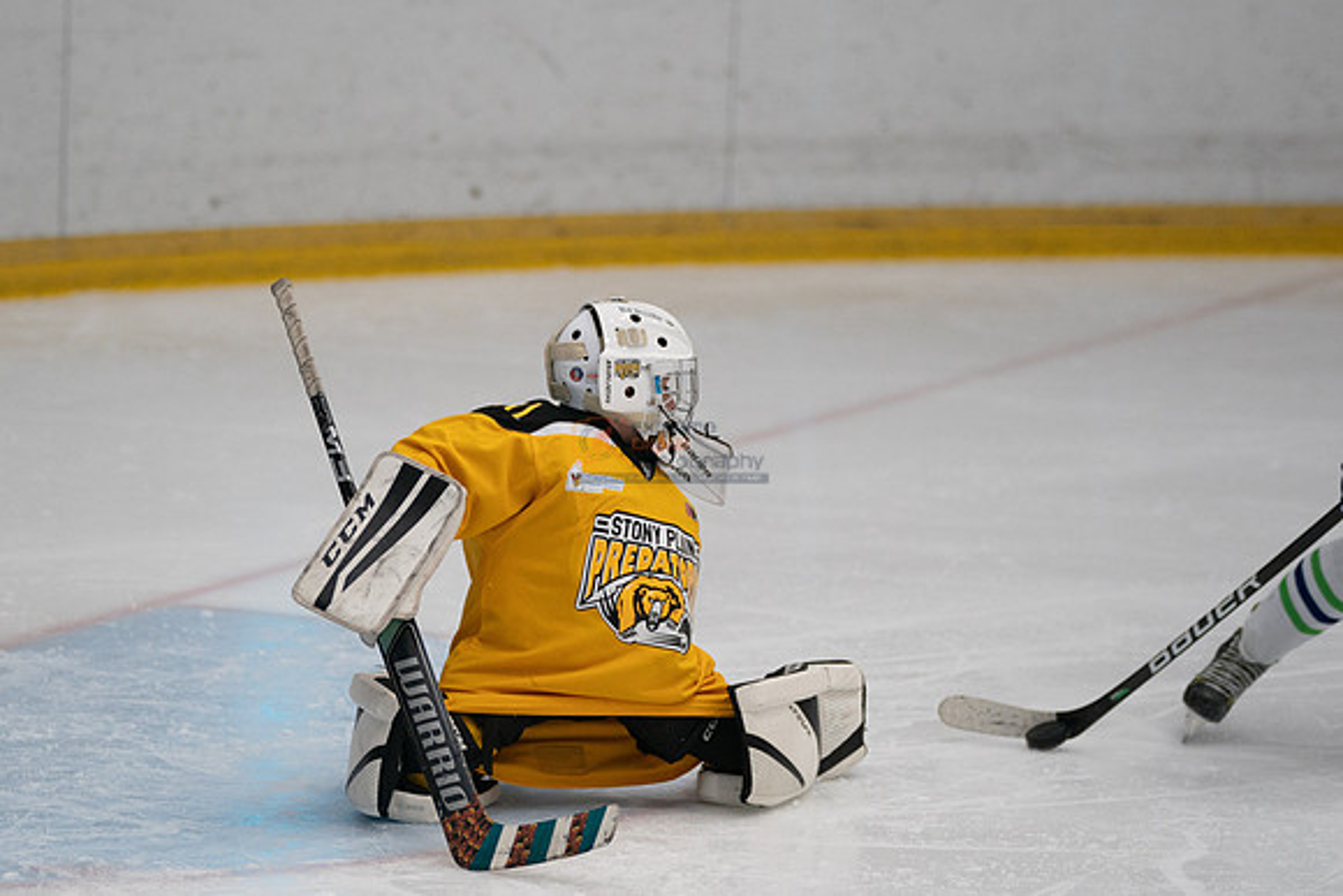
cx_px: 478
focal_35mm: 214
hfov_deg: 9.6
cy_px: 448
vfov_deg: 6.4
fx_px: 7975
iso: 2500
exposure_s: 1/2000
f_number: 3.2
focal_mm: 166
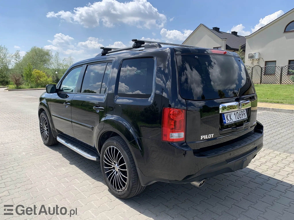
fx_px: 221
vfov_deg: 53.1
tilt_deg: -9.0
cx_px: 147
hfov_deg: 67.3
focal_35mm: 26
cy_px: 110
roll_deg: -0.6
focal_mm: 4.25
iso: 25
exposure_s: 1/1880
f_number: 1.8
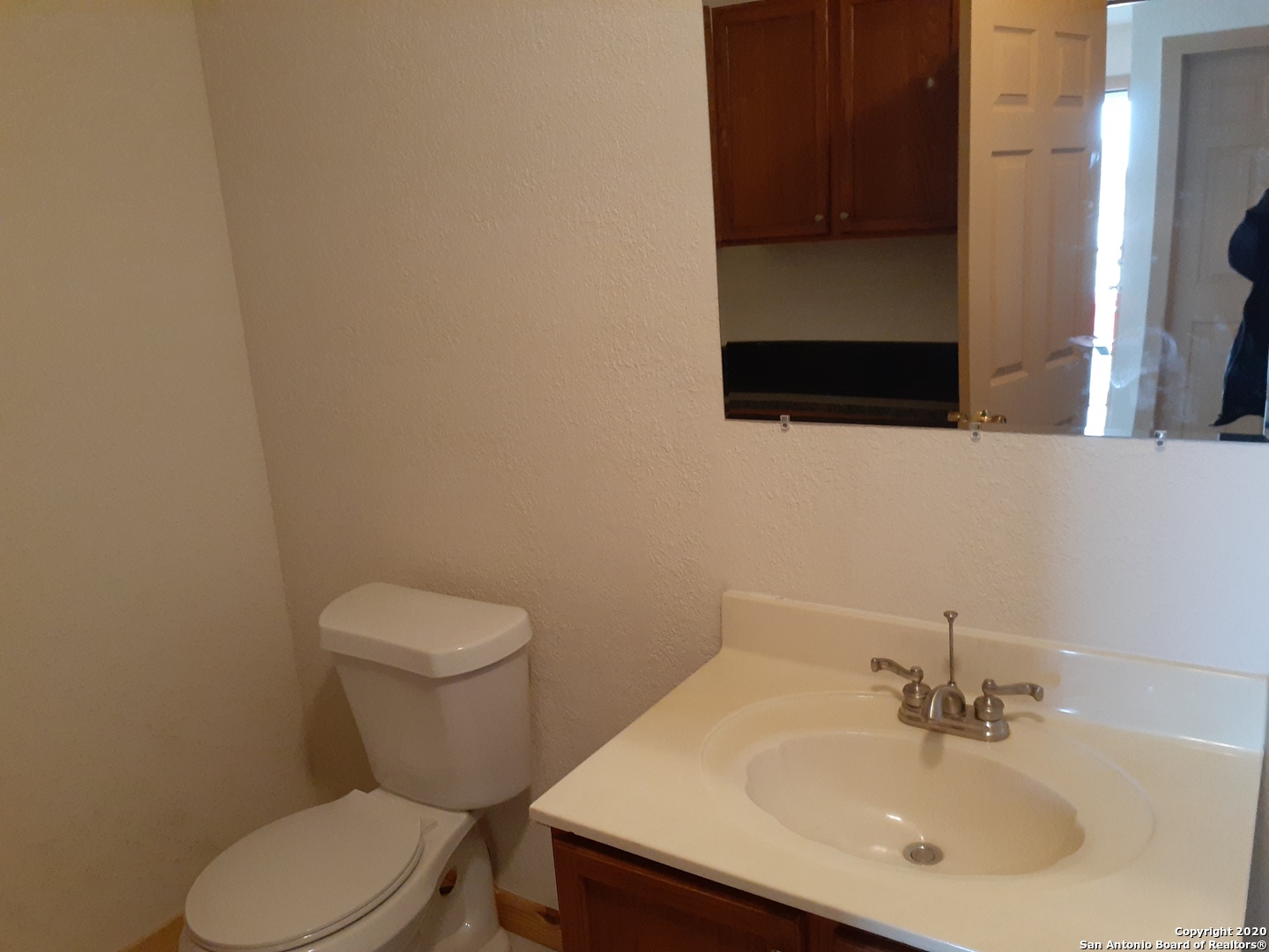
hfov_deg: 65.3
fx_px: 990
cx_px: 634
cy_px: 476
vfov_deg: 51.4
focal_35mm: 27
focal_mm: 3.6
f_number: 1.9
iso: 320
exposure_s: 1/50
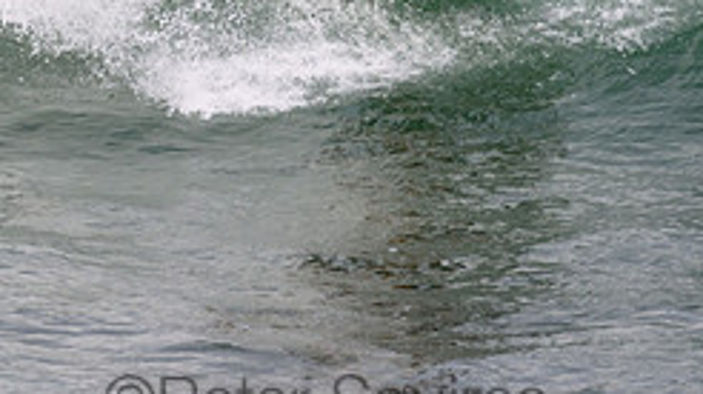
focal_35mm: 1977
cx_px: 326
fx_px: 36829
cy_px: -73
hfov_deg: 1.1
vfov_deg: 0.6
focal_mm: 800
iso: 900
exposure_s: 1/2000
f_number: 11
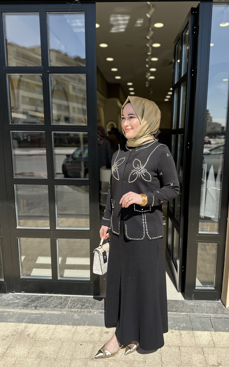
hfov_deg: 47.4
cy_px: 185
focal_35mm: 26
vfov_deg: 70.4
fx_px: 260
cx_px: 134
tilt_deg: -9.9
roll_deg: -1.1
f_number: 1.78
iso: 80
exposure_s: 1/3472
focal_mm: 6.86
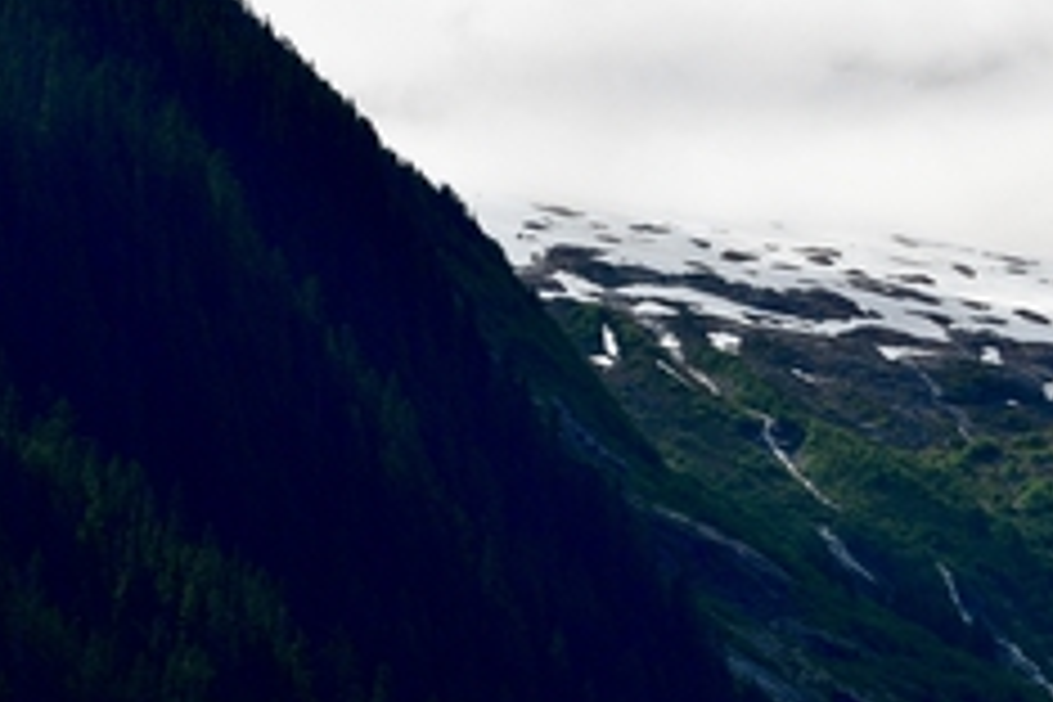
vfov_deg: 5.5
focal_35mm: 251
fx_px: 7341
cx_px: 1238
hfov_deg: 8.1
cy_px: 502
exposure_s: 1/1250
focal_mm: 70
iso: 640
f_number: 13
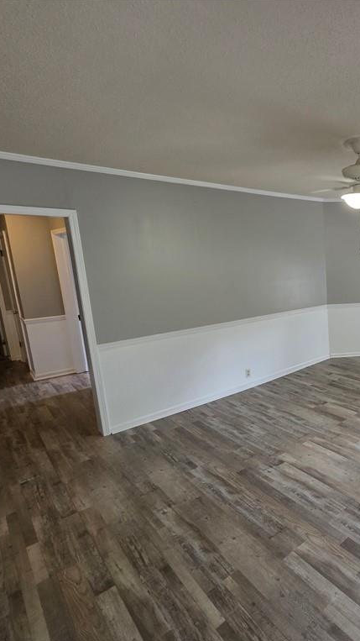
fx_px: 323
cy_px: 321
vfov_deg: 89.6
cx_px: 342
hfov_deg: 49.9
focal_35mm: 19
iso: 160
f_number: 1.9
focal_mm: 2.2
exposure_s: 1/60
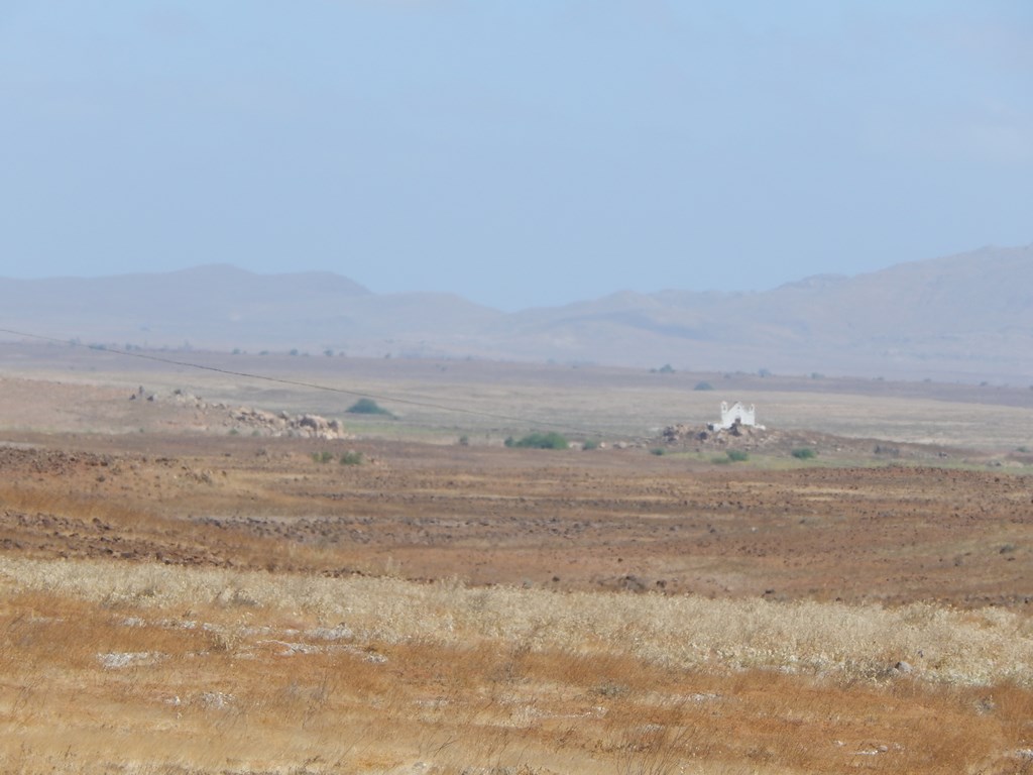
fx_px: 9400
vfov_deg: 4.7
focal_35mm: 315
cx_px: 516
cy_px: 388
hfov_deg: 6.3
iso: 125
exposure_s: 1/500
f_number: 5.7
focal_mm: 56.5
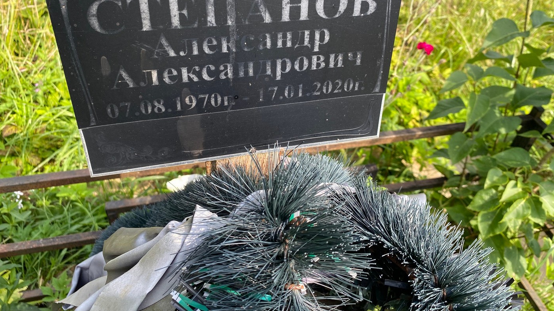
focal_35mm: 29
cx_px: 279
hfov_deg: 66.1
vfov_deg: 39.6
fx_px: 426
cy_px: 101
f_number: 1.8
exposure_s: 1/394
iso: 32
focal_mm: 4.25
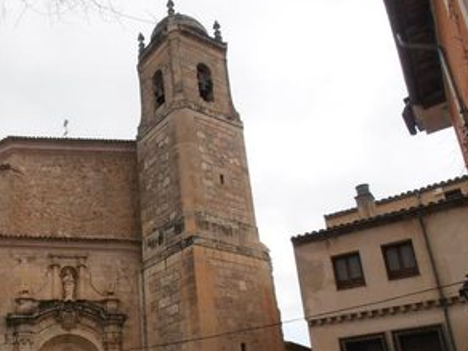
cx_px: 100
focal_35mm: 39
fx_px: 527
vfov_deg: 35.8
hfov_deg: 45.7
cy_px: 271
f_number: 7.9
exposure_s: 1/80
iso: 80
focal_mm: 4.2
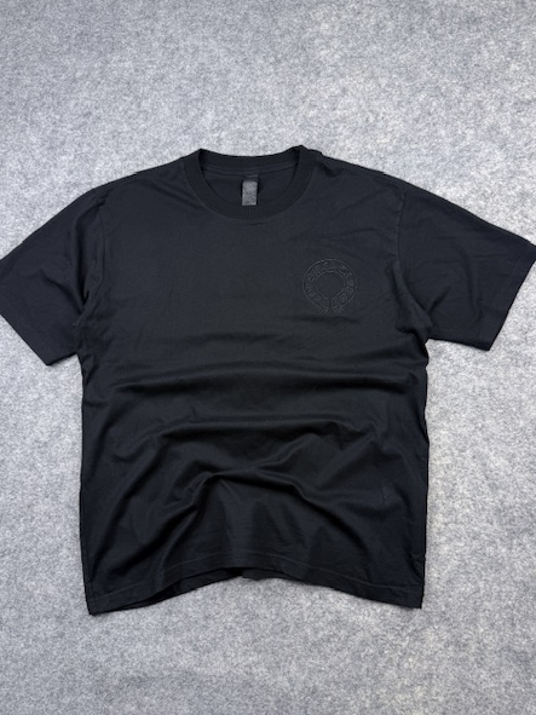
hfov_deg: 53.0
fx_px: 537
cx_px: 255
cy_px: 357
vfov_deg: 67.3
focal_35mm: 26
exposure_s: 1/100
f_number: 1.78
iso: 64
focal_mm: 6.76
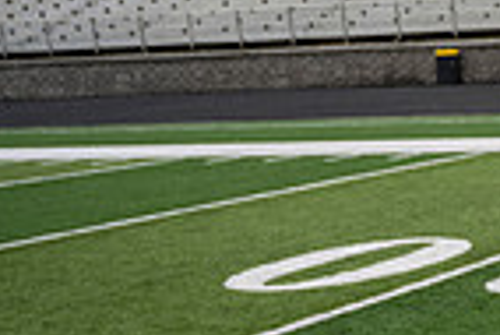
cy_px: 122
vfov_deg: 14.0
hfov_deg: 17.1
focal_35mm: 98
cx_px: 894
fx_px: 1362
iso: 160
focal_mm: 24
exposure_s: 1/800
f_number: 4
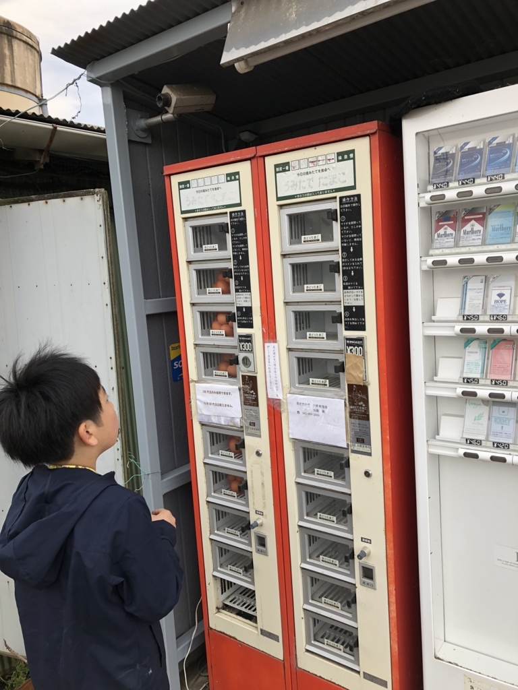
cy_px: 345
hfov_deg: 49.7
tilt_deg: -6.4
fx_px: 559
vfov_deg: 63.4
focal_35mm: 28
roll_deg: +4.7
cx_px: 259
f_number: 1.8
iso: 20
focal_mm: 3.99
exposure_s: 1/533
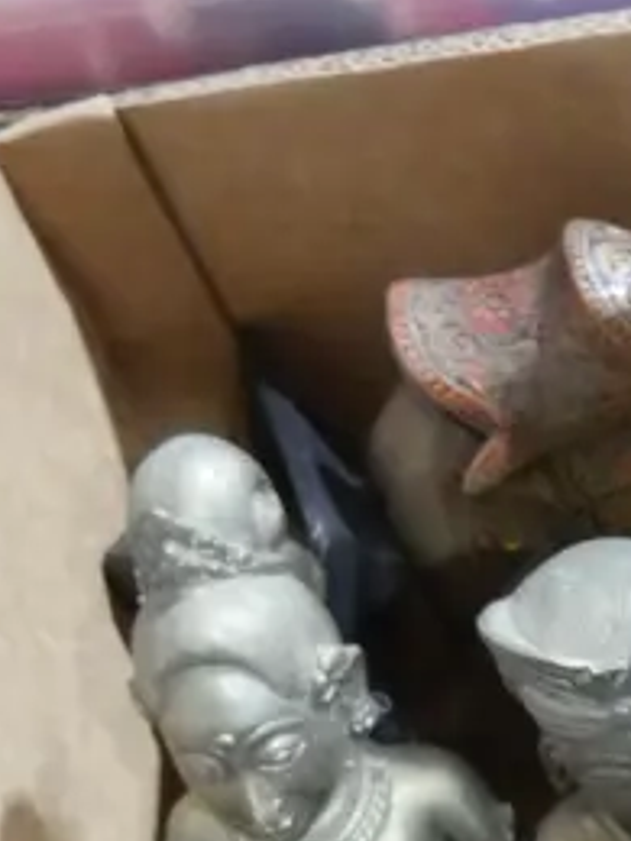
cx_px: 887
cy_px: 1265
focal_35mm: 118
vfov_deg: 15.4
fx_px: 2868
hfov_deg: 12.1
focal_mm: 15
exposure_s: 1/60
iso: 2500
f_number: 3.6
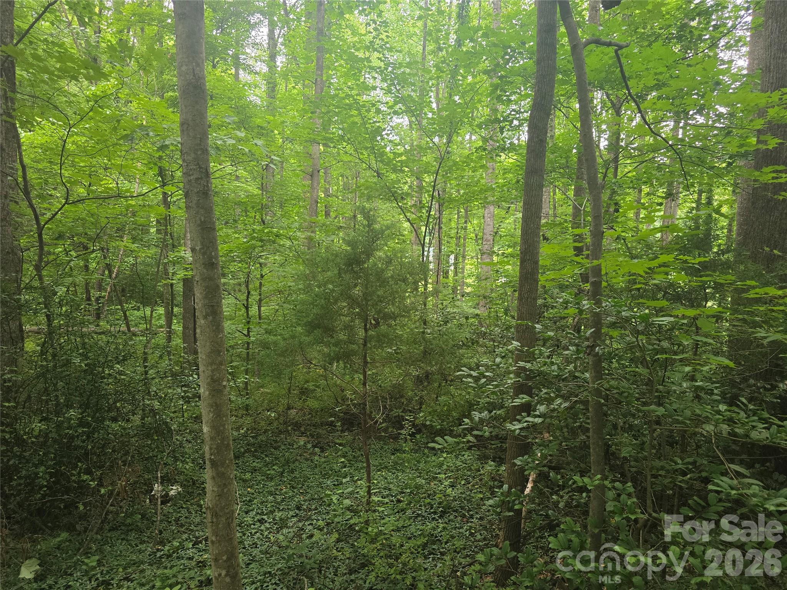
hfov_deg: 73.9
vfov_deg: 58.9
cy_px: 295
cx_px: 394
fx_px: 523
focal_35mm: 23
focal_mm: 6.3
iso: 400
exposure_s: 1/120
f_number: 1.7
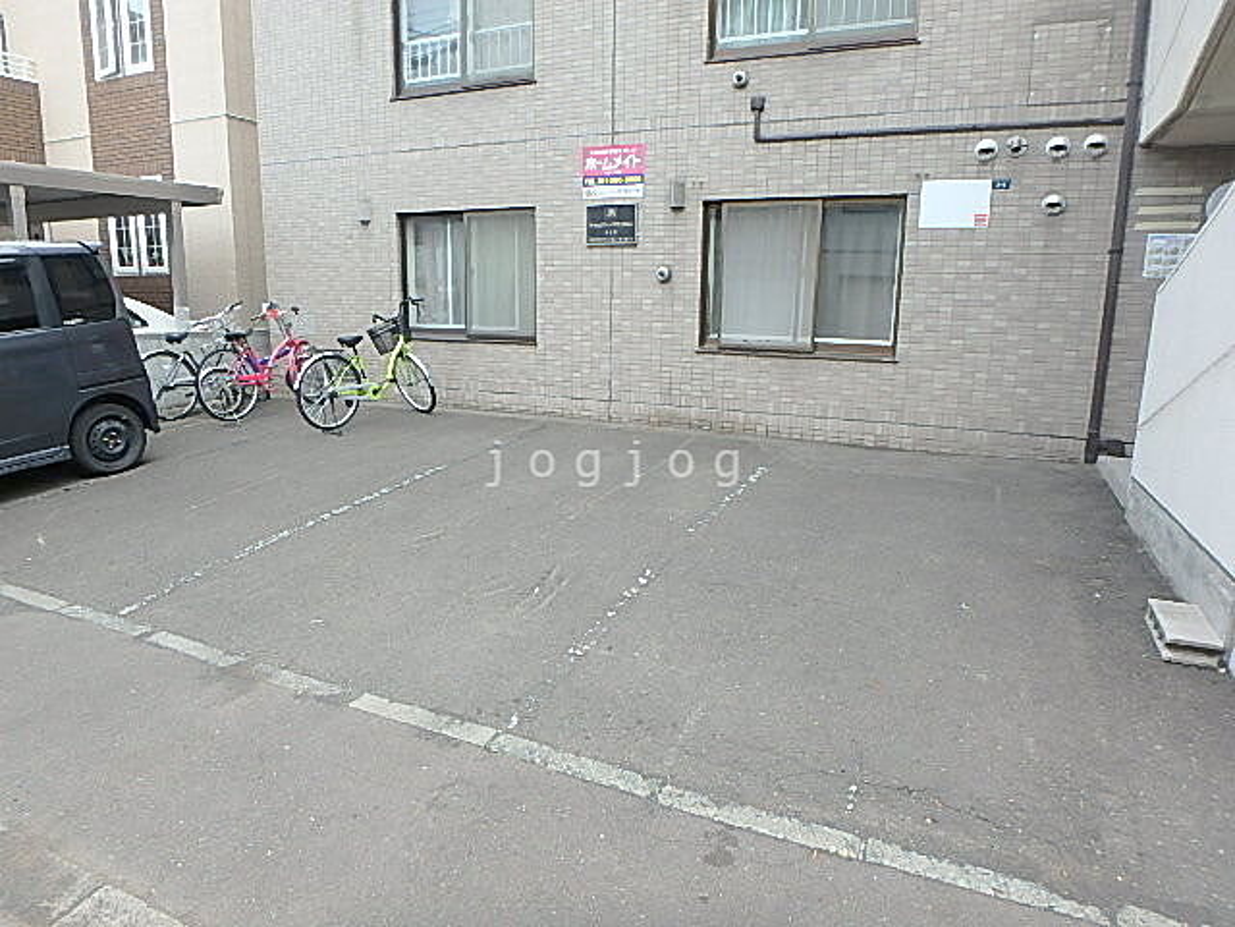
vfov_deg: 63.4
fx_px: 749
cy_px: 464
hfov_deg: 79.0
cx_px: 618
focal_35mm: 21
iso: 125
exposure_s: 1/160
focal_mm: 3.7
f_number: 3.5
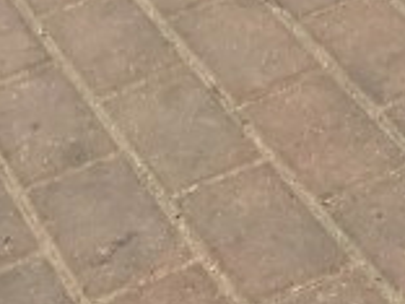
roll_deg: +6.0
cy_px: -535
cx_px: 709
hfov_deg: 10.1
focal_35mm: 186
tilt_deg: -14.2
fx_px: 2176
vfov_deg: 7.3
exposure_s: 1/100
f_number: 2.2
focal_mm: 4.15
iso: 32
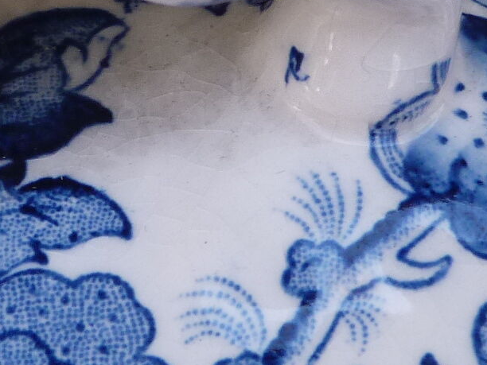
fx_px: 2884
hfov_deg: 9.6
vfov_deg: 7.2
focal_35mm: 205
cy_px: 147
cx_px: 159
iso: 125
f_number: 3.2
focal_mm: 8.7
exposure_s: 1/60
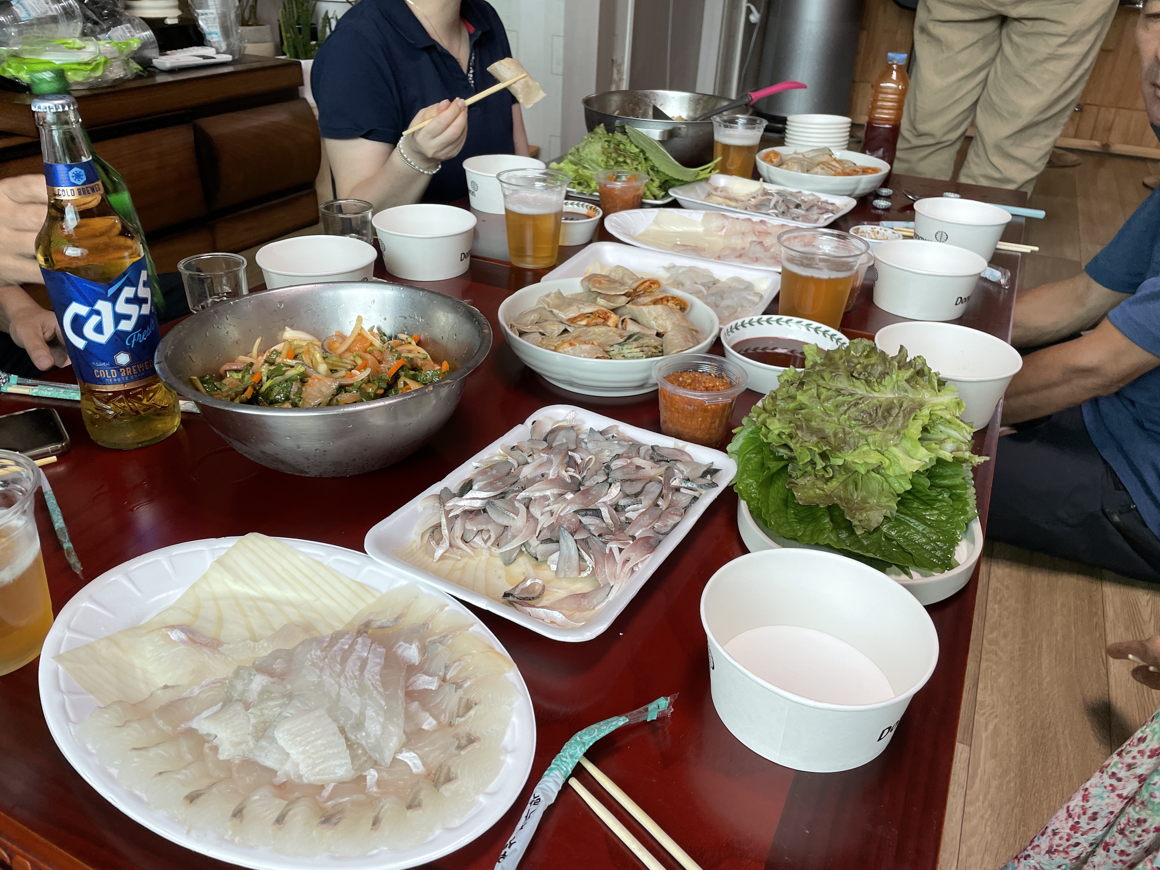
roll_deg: -1.2
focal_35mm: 26
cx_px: 580
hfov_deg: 67.3
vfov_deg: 53.1
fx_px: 871
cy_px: 435
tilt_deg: -30.1
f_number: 1.6
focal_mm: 4.2
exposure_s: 1/120
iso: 100
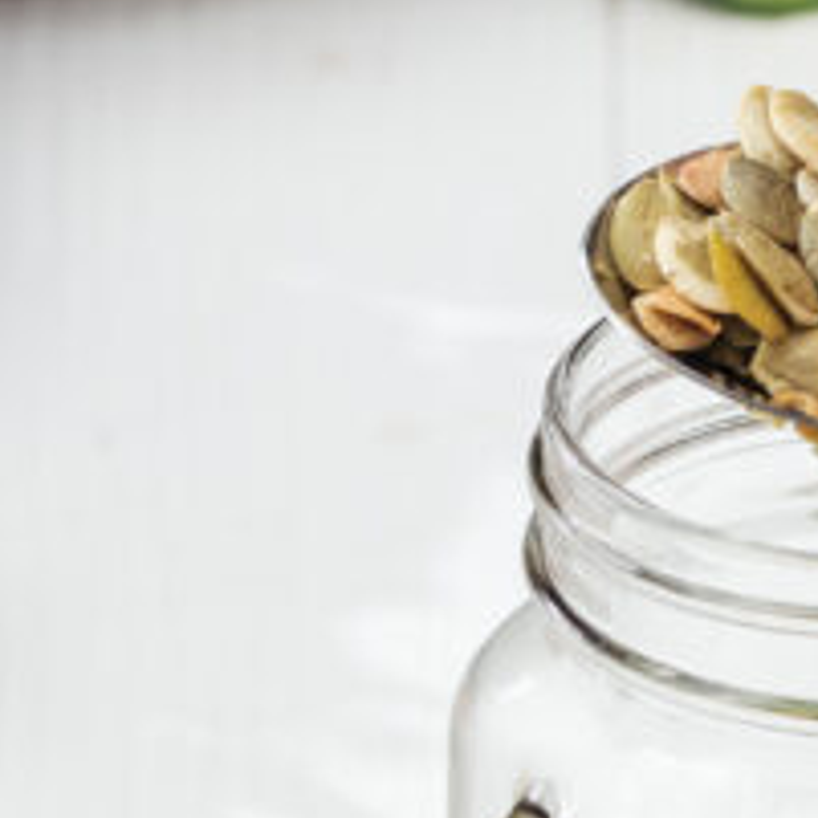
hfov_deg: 3.1
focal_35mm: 567
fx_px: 15159
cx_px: 155
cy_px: 1205
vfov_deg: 3.1
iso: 250
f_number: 9
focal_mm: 105
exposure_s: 1/160
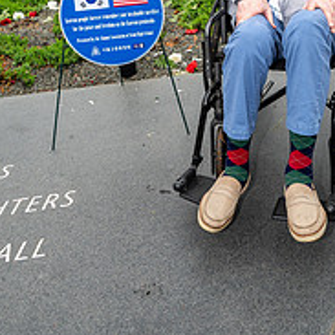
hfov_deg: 33.7
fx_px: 547
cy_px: -16
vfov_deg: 31.0
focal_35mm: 50
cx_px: 224
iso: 1000
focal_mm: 24
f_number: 8
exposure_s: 1/640
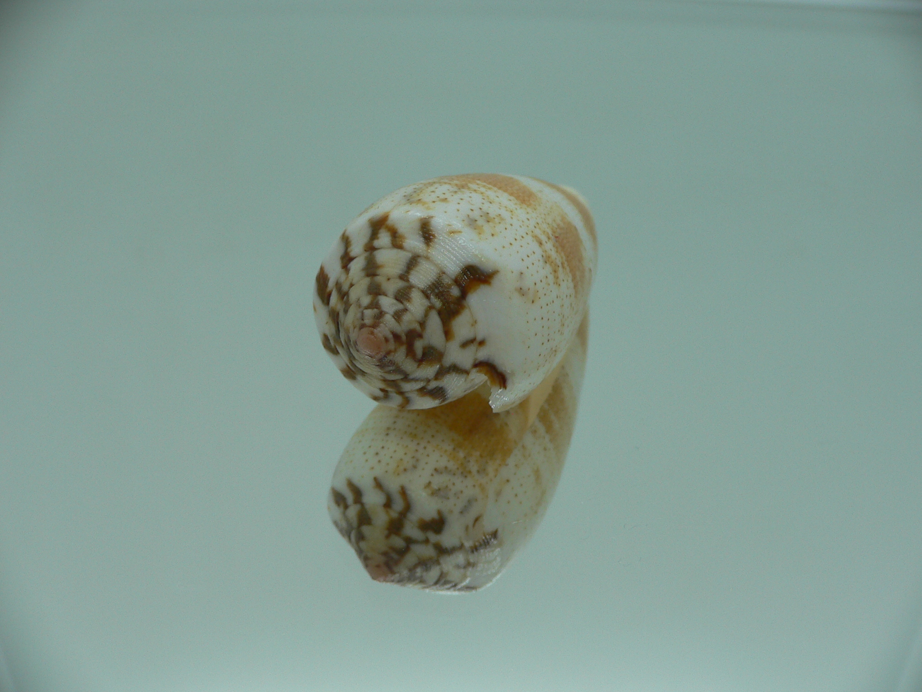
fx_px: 932
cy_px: 346
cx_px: 461
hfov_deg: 52.6
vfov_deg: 40.7
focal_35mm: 35
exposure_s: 1/60
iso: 80
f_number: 2.8
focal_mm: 4.6
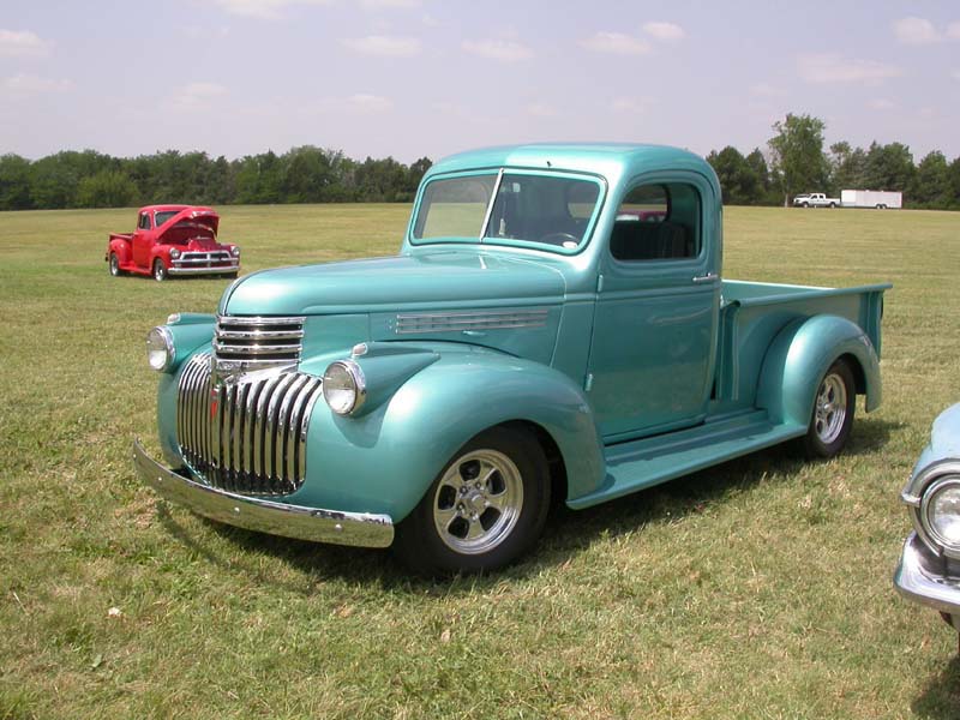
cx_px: 480
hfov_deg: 49.0
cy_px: 360
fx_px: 1054
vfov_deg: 37.7
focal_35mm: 38
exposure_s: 1/310
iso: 100
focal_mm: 7.85
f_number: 7.5
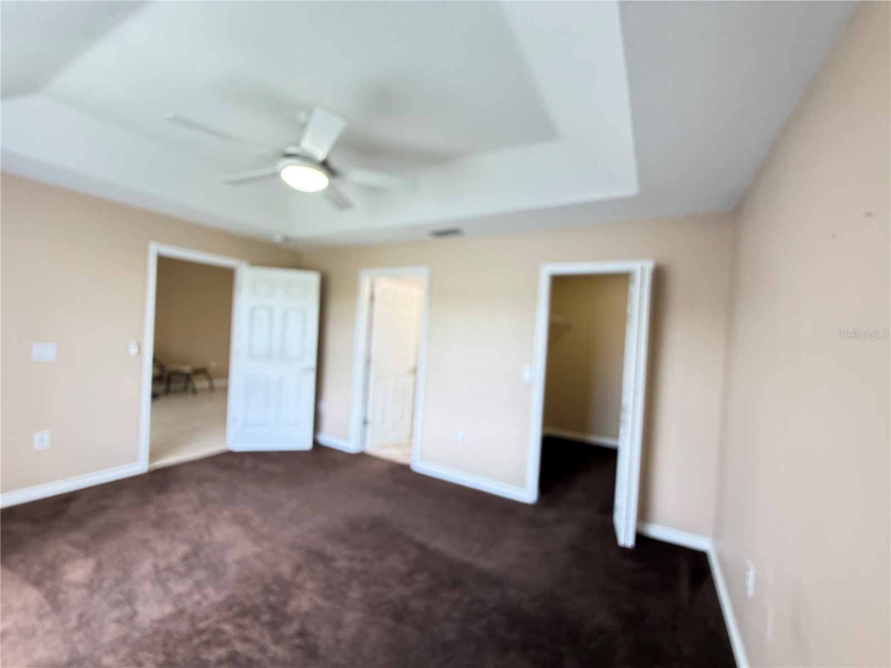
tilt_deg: -0.2
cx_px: 446
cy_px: 334
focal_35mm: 14
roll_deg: -2.8
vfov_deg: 85.7
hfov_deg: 102.1
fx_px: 360
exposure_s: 1/60
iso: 320
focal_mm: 2.22
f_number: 2.2
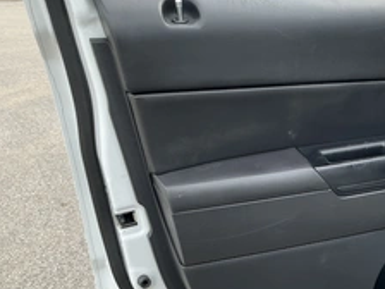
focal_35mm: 50
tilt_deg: -19.6
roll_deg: +1.5
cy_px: 174
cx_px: 323
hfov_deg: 36.5
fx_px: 556
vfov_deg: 29.0
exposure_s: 1/400
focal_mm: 3
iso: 25
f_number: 1.8
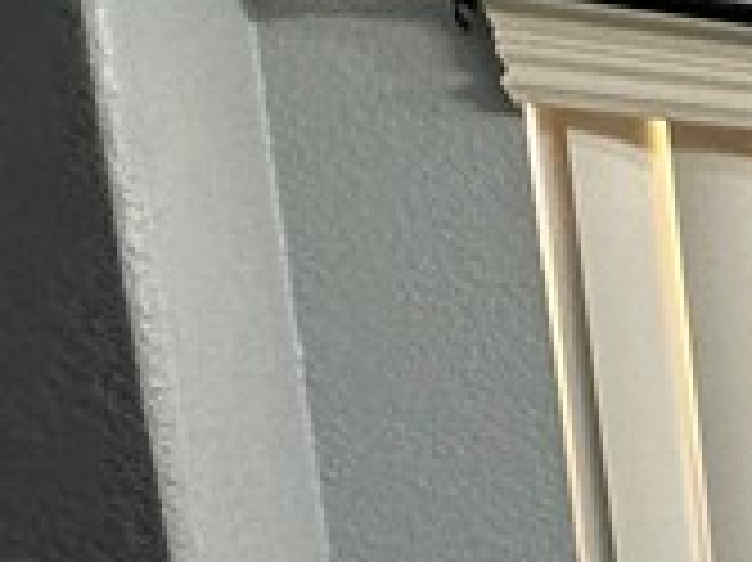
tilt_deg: -11.0
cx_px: 1684
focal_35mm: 86
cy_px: 1025
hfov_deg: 15.5
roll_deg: +0.4
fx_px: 1867
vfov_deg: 14.9
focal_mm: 2.22
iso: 125
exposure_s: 1/120
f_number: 2.2
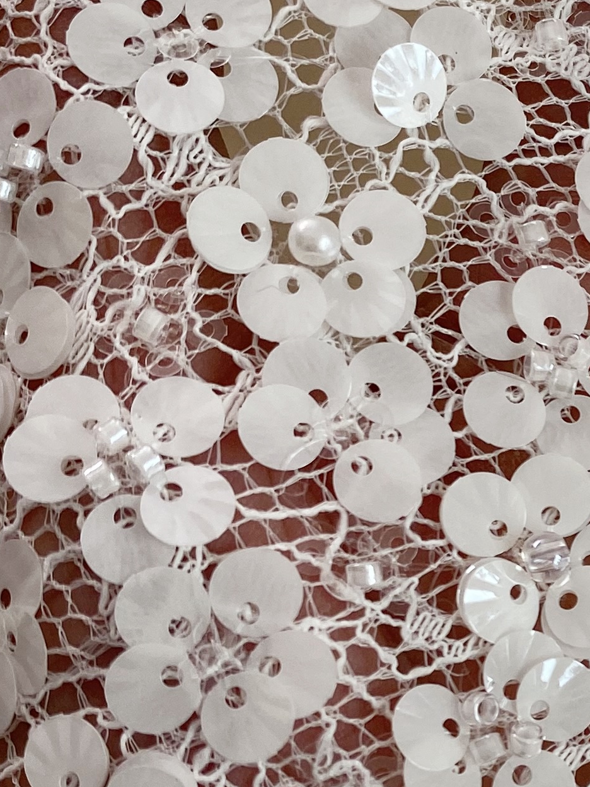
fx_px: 1909
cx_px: 808
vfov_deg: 23.0
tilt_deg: -73.5
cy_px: 595
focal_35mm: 84
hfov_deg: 16.4
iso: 32
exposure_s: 1/307
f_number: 1.8
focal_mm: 4.25
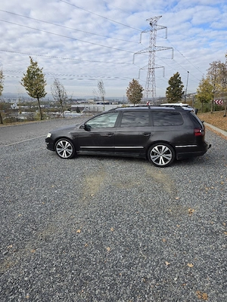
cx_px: 114
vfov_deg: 73.9
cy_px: 151
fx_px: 201
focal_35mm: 23
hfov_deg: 58.9
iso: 80
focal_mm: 6.3
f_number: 1.7
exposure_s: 1/3333
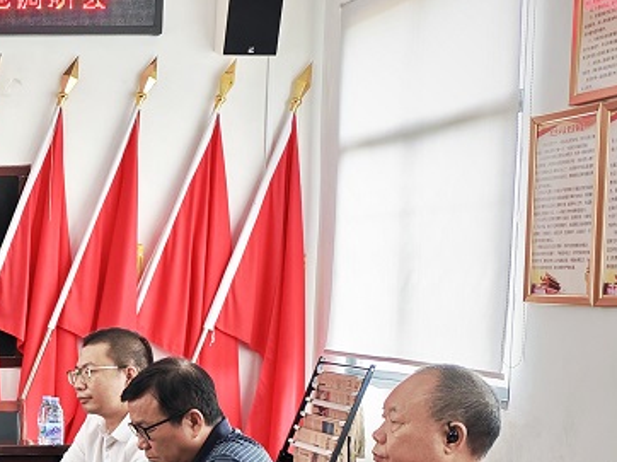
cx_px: -201
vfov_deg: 18.5
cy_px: 436
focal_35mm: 78
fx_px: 1389
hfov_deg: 22.3
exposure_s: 1/100
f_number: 1.6
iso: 320
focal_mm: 5.84
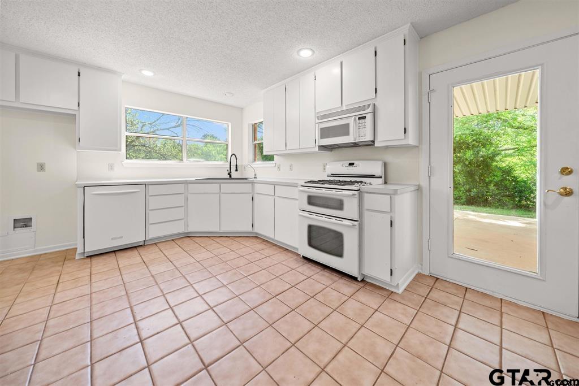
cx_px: 290
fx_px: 193
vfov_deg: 90.0
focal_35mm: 12
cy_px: 193
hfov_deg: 112.6
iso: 160
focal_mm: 12
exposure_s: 1/30
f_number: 5.6
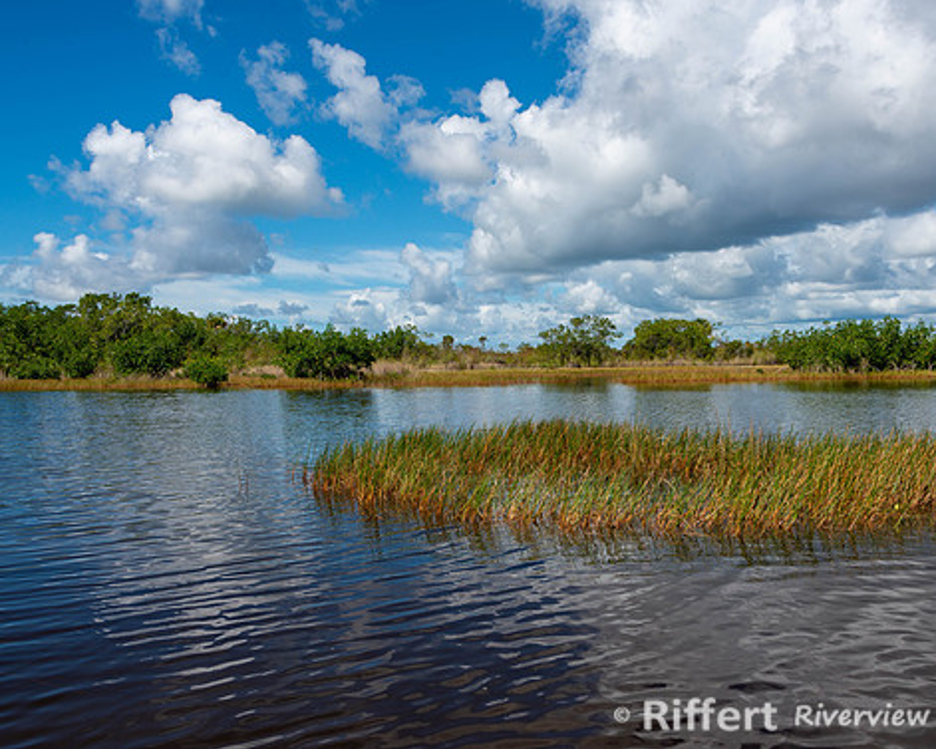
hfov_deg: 54.2
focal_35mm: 33
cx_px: 481
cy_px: 367
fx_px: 914
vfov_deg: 44.6
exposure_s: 1/200
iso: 100
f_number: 11
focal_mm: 28
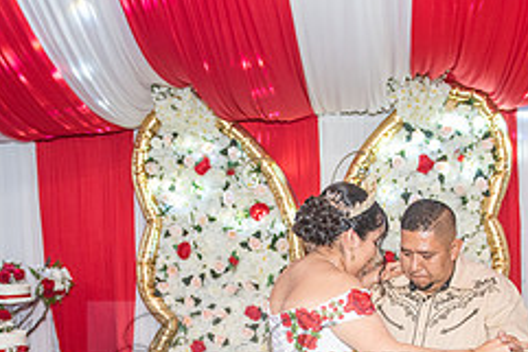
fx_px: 954
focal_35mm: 65
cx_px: 278
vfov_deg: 20.3
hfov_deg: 30.9
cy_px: 353
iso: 800
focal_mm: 27
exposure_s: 1/160
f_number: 3.2
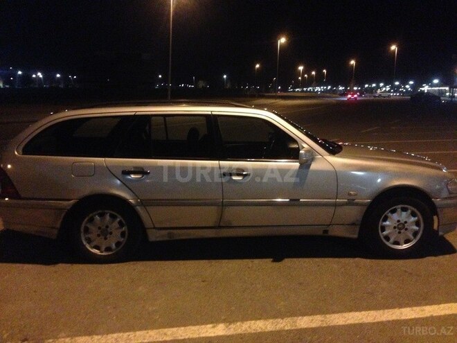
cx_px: 228
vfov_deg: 42.9
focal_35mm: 33
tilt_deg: -10.8
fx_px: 436
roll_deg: -2.6
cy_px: 172
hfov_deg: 55.4
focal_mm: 4.12
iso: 800
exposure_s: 1/17
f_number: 2.4
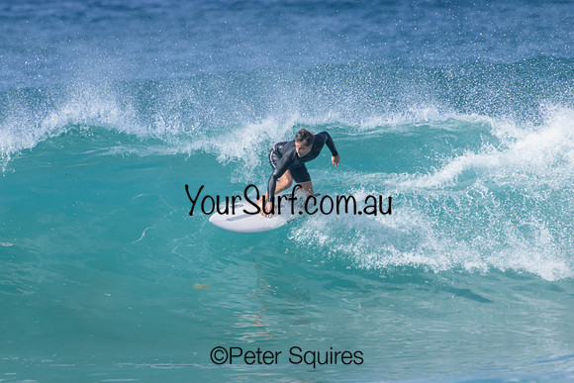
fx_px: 15947
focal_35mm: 1000
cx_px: 287
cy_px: 192
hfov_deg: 2.1
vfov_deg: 1.4
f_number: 11
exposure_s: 1/2000
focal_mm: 1000
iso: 900
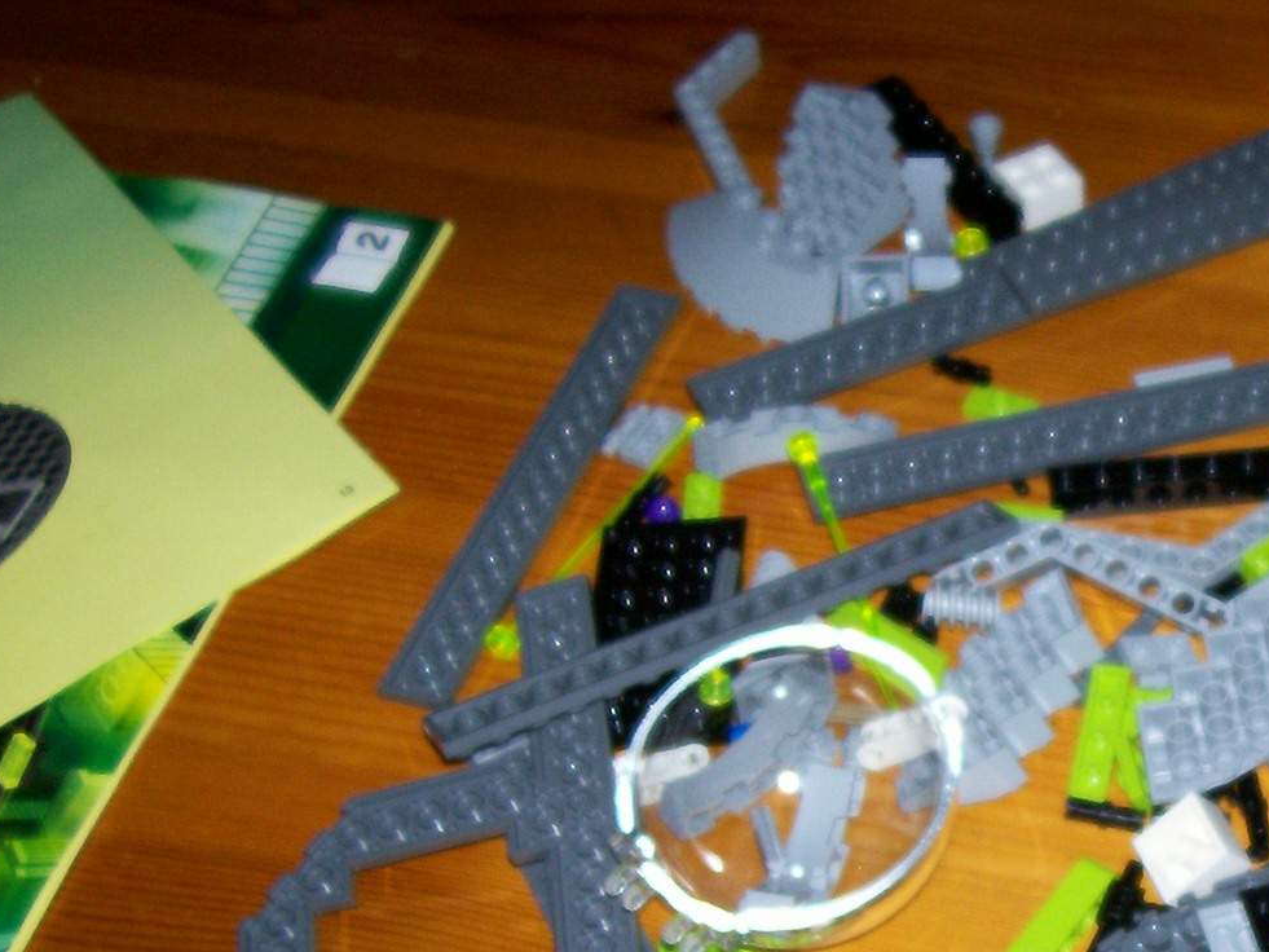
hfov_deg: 26.3
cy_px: 745
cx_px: 1184
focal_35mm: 71
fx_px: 2603
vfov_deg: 20.5
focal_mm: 5.6
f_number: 2.7
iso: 80
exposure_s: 1/64
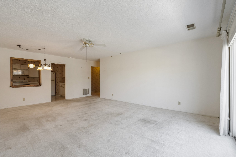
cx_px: 118
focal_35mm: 16
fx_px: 105
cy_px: 78
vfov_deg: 73.7
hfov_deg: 96.7
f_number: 8
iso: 400
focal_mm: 16
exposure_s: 1/50
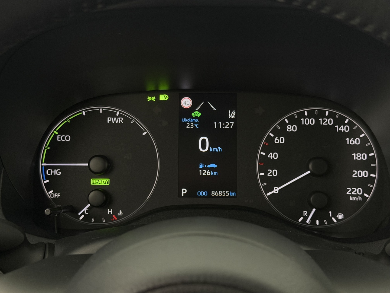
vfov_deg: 30.3
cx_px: 195
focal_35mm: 48
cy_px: 146
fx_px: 541
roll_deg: -0.4
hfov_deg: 39.7
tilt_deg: -20.6
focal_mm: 6.76
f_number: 1.78
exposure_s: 1/25
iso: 400
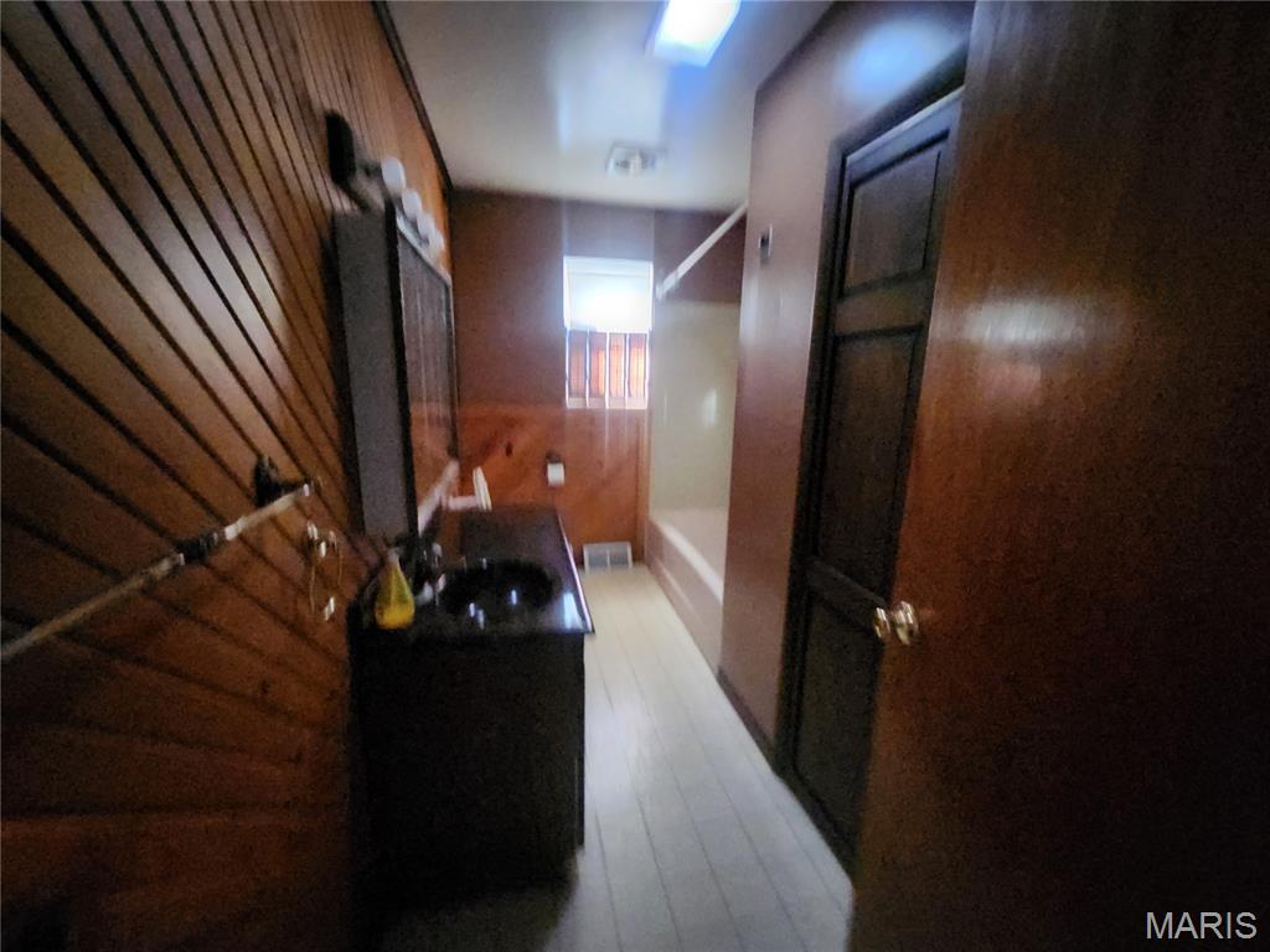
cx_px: 635
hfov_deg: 106.2
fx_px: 477
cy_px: 476
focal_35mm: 13
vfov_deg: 89.9
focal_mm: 1.74
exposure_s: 1/24
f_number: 2.2
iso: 1000
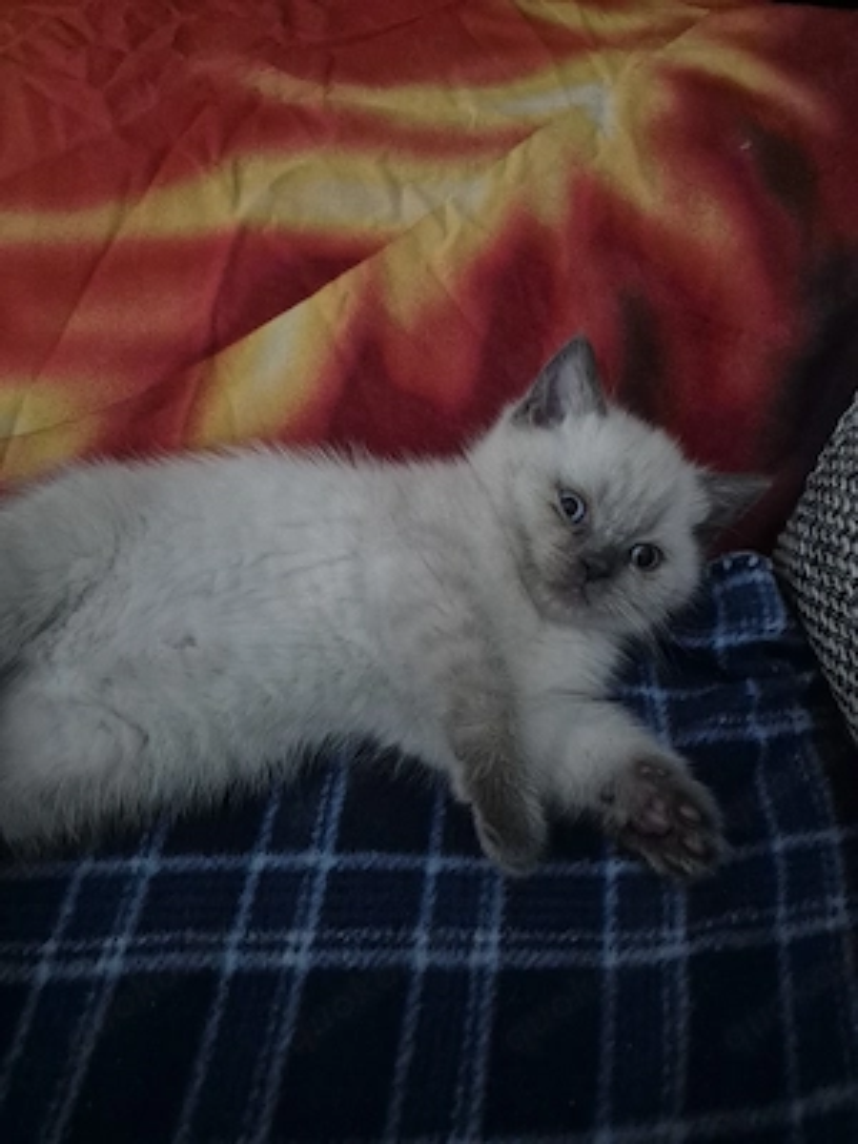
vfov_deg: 73.9
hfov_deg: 58.9
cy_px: 572
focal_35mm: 23
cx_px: 429
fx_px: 760
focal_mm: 5.4
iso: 1600
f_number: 1.8
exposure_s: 1/33
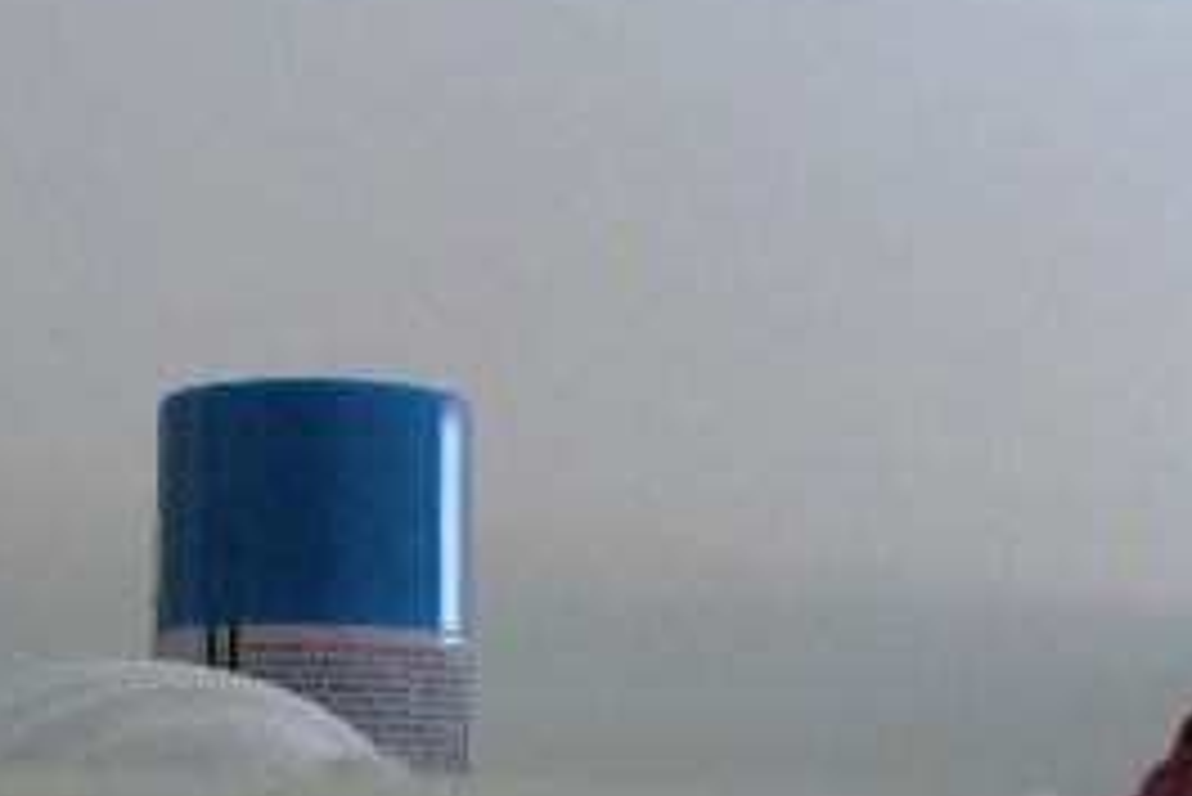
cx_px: 229
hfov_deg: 21.6
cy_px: 940
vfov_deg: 14.3
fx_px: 3081
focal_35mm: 93
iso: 200
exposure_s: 1/15
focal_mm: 6.1
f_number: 2.8
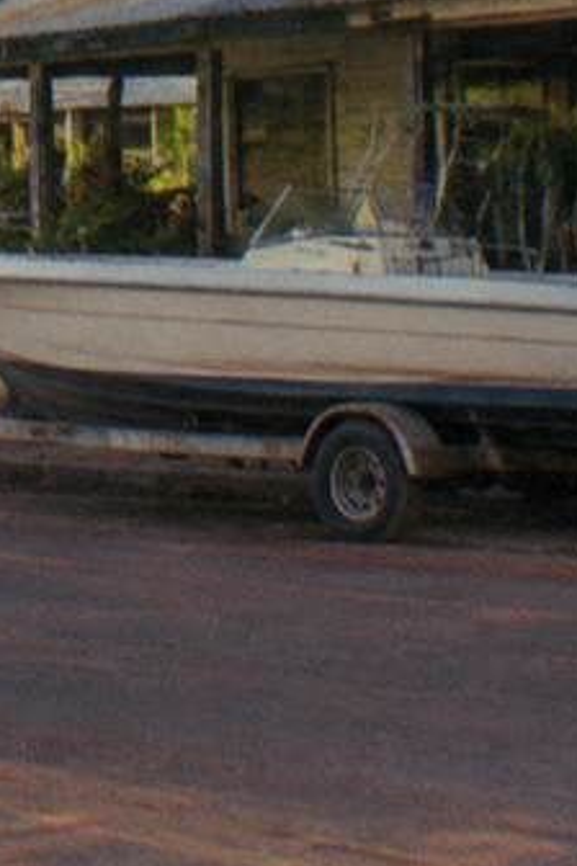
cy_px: 95
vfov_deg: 18.3
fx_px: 2644
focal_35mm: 110
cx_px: 108
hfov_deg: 12.4
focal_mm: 37
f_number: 8
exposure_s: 1/250
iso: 320
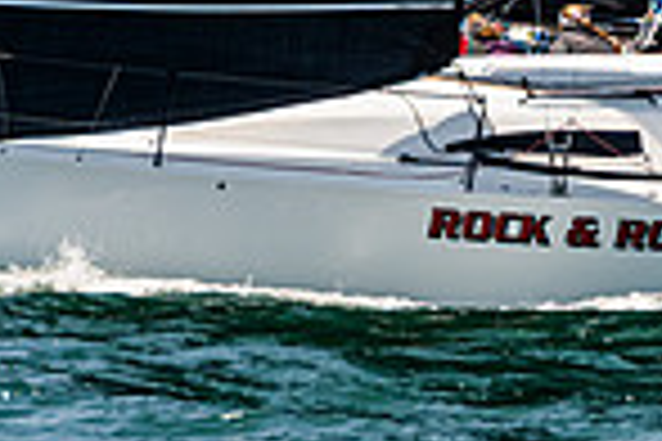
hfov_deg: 1.9
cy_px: -192
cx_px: 1159
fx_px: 20318
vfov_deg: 1.2
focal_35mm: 1105
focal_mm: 220
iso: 500
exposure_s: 1/1600
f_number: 8
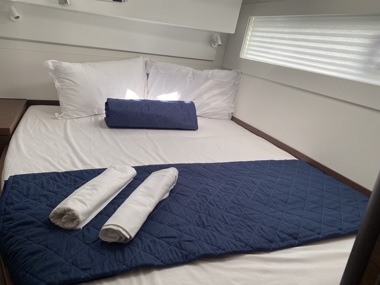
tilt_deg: -20.4
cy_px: 142
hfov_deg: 67.3
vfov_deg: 53.1
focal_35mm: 26
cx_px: 190
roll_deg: -8.6
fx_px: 285
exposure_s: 1/121
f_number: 1.8
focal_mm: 4.25
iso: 100
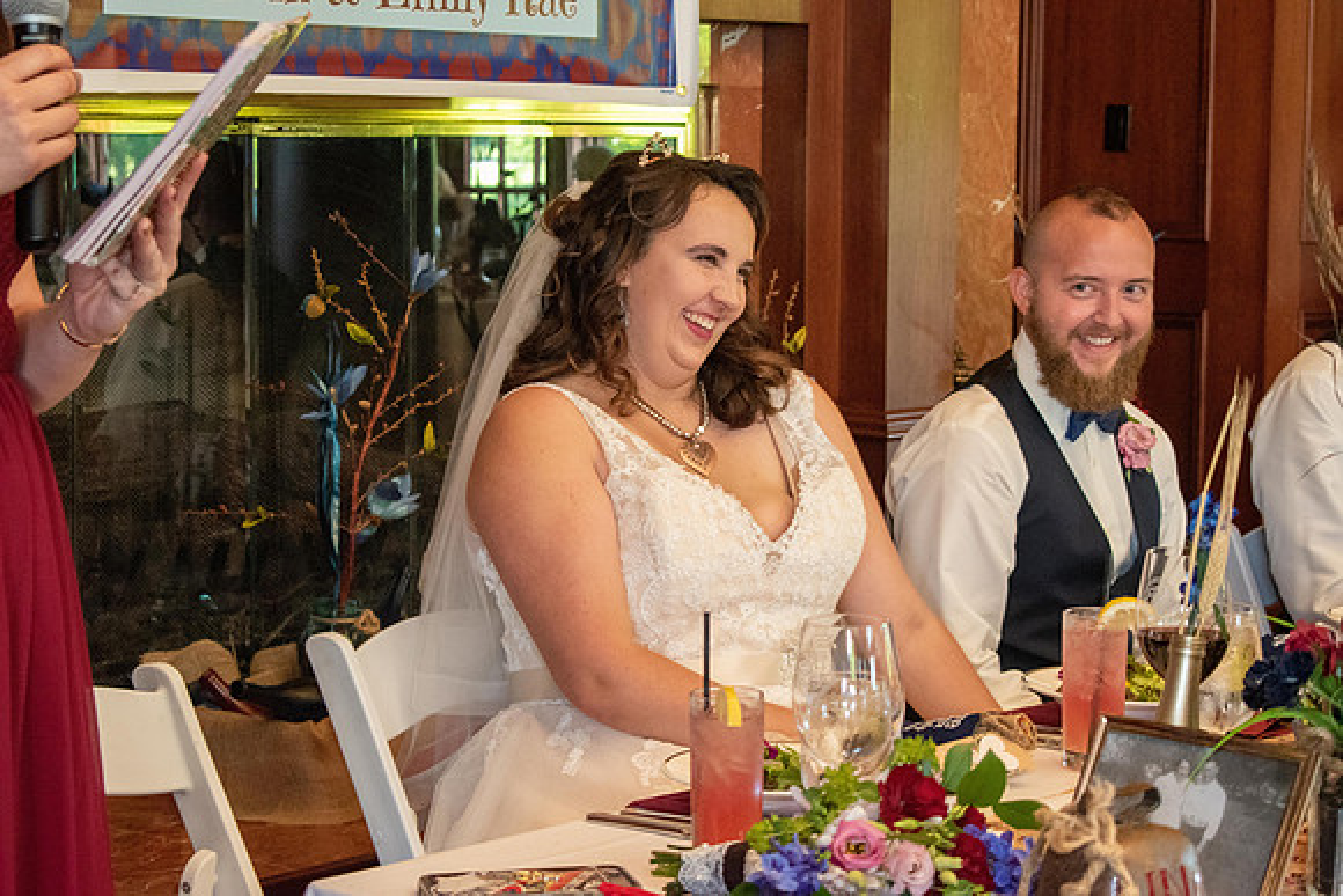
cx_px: 672
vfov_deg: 16.6
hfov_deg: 24.6
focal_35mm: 82
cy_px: 448
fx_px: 3078
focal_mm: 55
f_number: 5.6
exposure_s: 1/60
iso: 3200
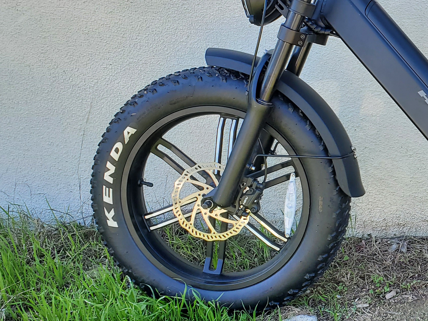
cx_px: 468
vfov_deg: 23.3
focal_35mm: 63
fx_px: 779
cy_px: 132
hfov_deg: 28.1
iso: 50
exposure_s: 1/180
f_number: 2.4
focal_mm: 4.3
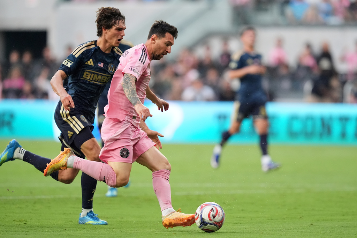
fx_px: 3965
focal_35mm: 400
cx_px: 178
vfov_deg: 3.4
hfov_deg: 5.2
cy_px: 119
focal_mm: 400
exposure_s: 1/3200
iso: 5000
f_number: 3.5
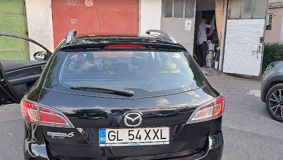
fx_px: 278
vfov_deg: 31.9
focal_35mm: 37
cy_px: 99
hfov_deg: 54.0
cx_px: 138
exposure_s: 1/100
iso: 50
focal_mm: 5.23
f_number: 1.8
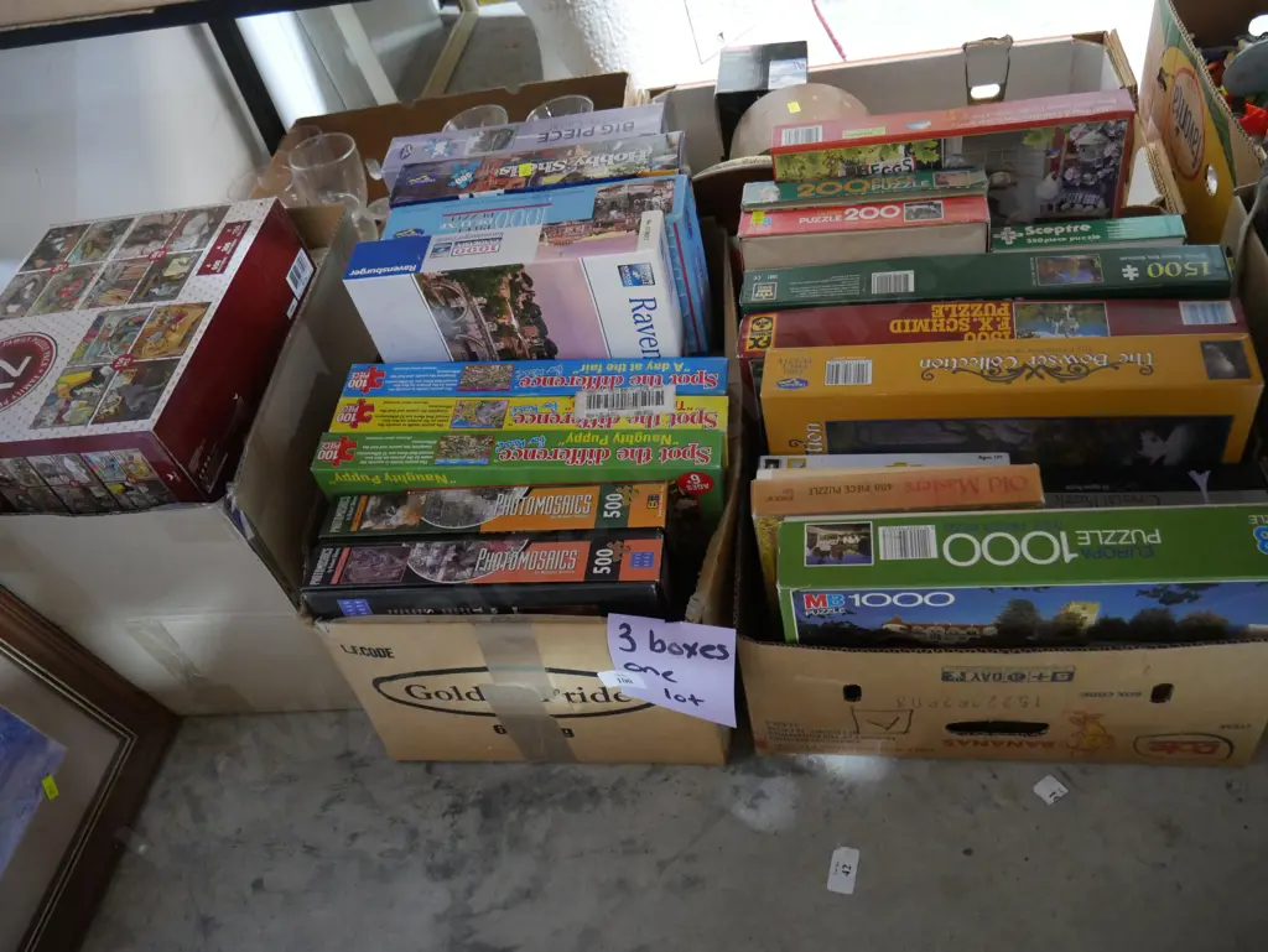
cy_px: 476
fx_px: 1026
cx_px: 634
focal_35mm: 28
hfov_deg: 63.4
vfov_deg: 49.8
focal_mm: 14
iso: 3200
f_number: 3.5
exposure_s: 1/60
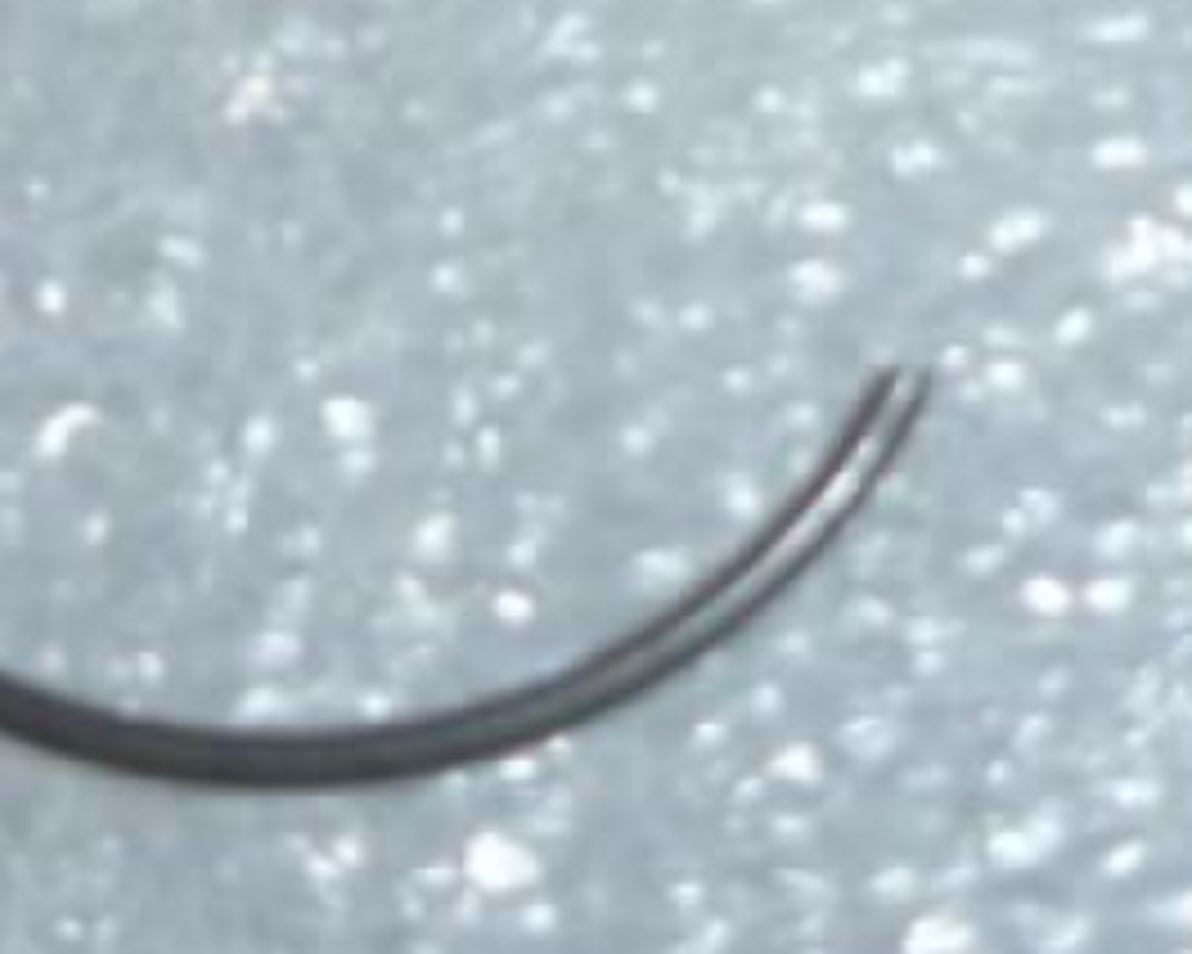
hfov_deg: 11.7
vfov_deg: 9.3
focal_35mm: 165
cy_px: -104
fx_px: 5821
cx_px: 391
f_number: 3.3
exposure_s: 1/30
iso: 125
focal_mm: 5
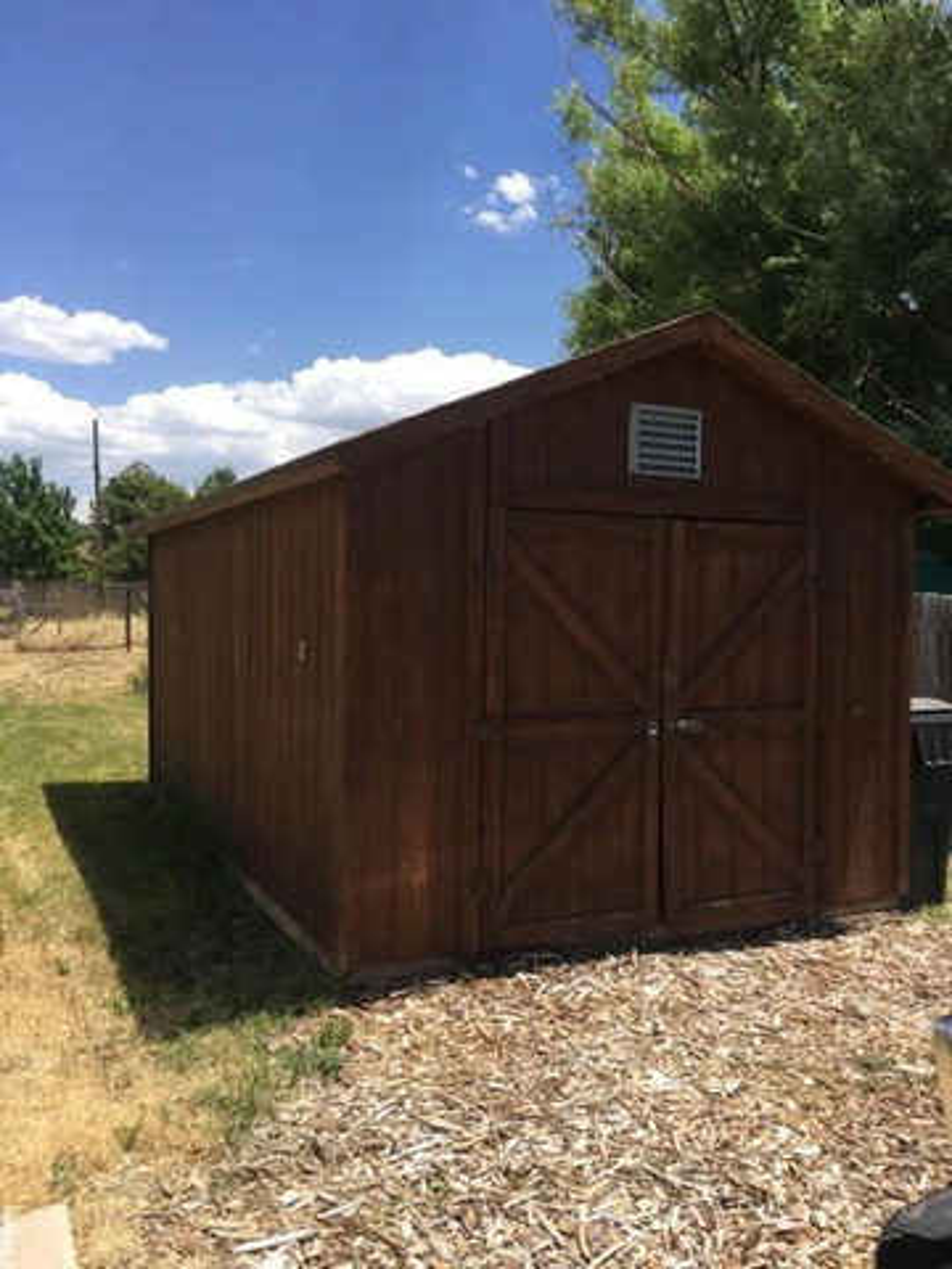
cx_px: 476
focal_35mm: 29
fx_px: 1063
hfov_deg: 48.2
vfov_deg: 61.7
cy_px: 634
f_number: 2.2
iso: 25
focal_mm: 4.15
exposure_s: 1/1099
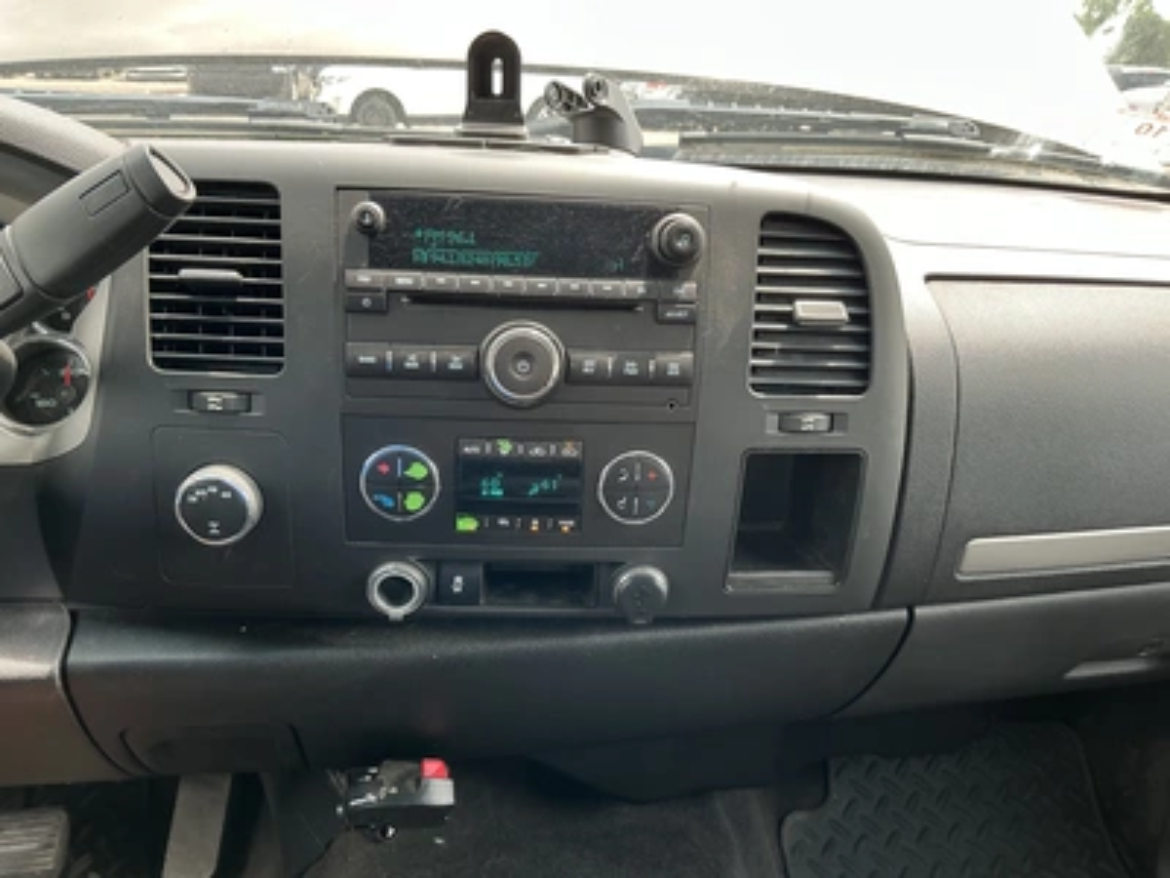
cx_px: 585
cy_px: 439
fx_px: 946
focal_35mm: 28
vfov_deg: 49.7
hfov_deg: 63.4
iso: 25
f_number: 1.8
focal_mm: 3
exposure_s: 1/122
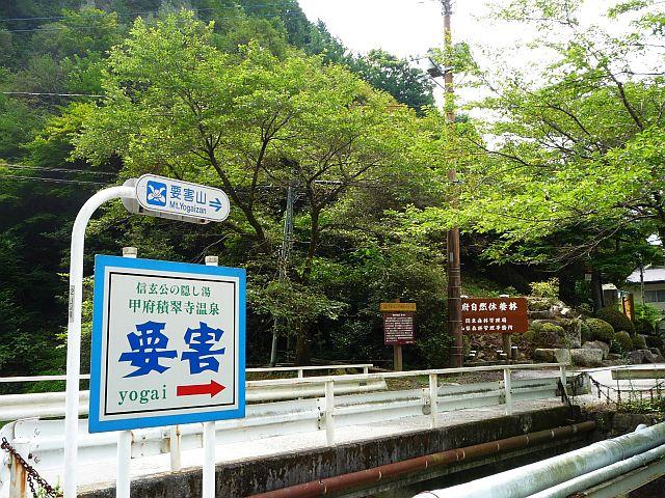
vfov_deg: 39.7
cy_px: 249
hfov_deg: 51.4
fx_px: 692
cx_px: 332
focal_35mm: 36
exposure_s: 1/200
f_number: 4
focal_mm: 6.3
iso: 100
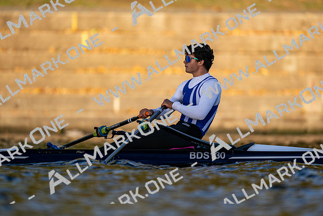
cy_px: 108
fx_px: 5387
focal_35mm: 600
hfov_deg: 3.4
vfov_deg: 2.3
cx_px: 162
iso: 280
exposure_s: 1/2500
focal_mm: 600
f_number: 4
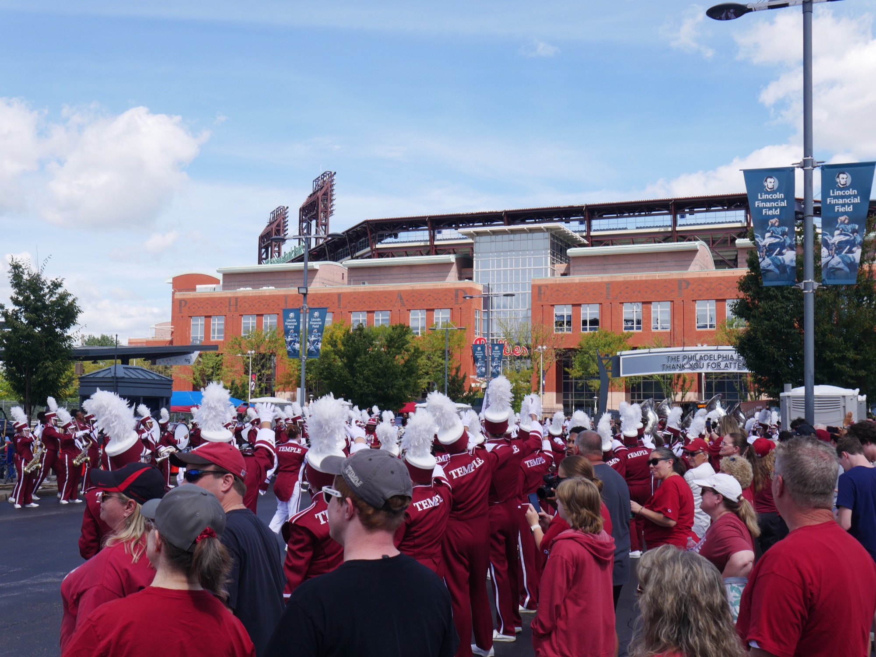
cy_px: 328
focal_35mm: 40
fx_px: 1012
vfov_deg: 36.0
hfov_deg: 46.8
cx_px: 438
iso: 200
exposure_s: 1/320
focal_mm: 20
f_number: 8
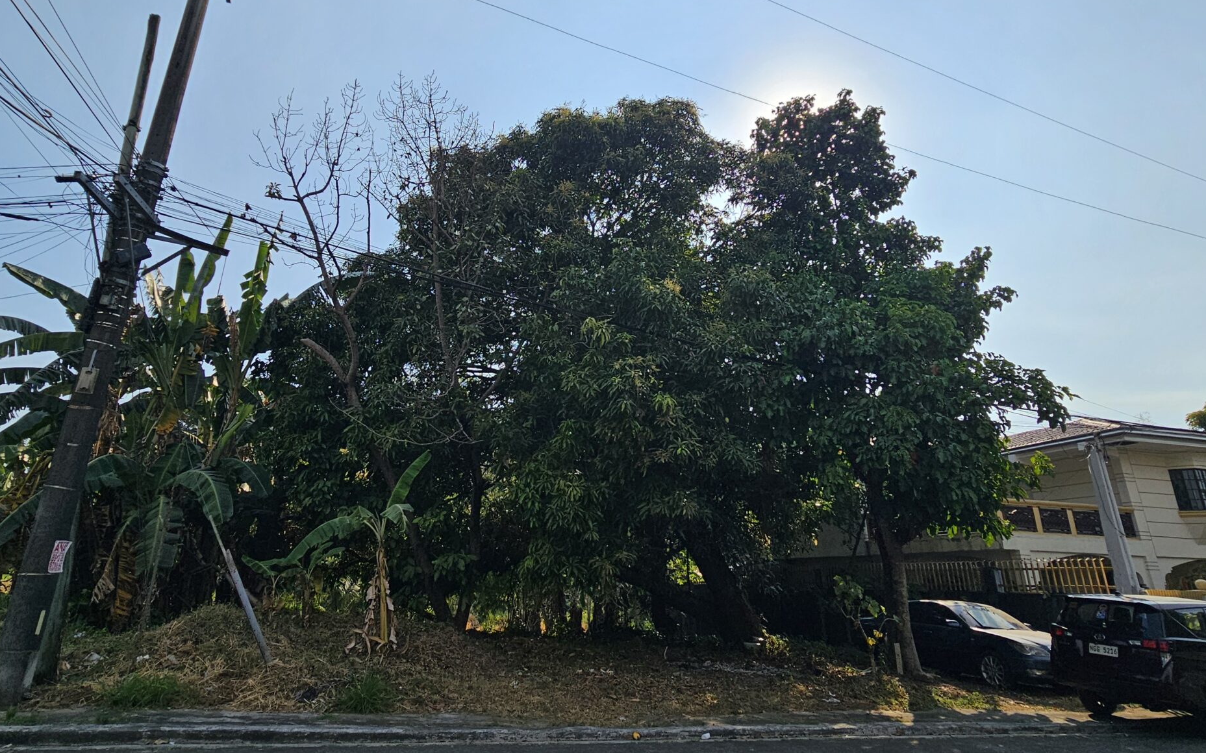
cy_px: 325
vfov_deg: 61.9
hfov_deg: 87.9
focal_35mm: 19
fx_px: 624
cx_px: 568
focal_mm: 2.2
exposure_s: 1/3840
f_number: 2.2
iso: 50
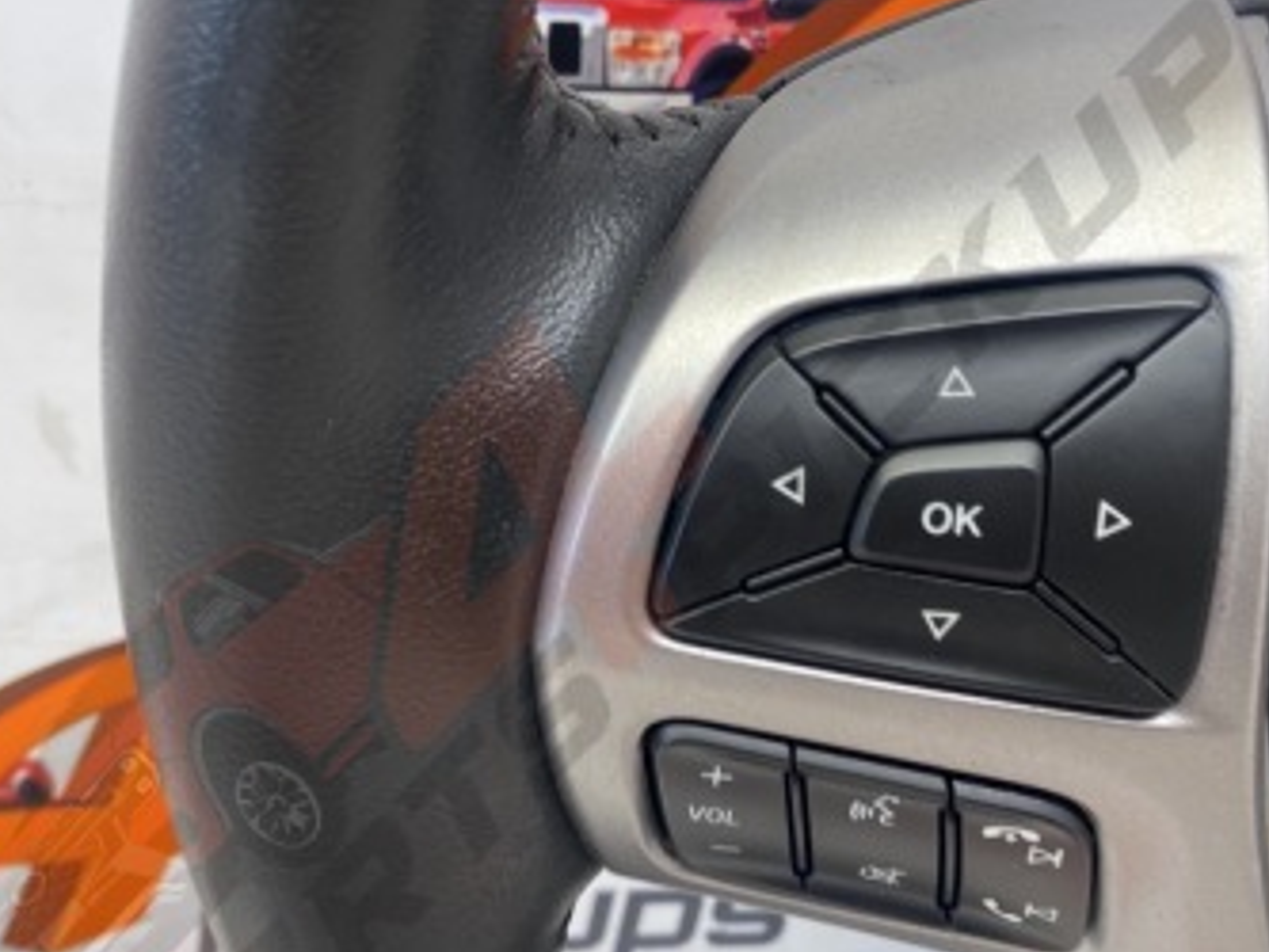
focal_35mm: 39
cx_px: 652
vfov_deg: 36.8
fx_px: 1430
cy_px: 524
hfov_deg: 47.8
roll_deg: -2.7
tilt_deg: -27.7
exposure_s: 1/100
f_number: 1.8
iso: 80
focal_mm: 4.25
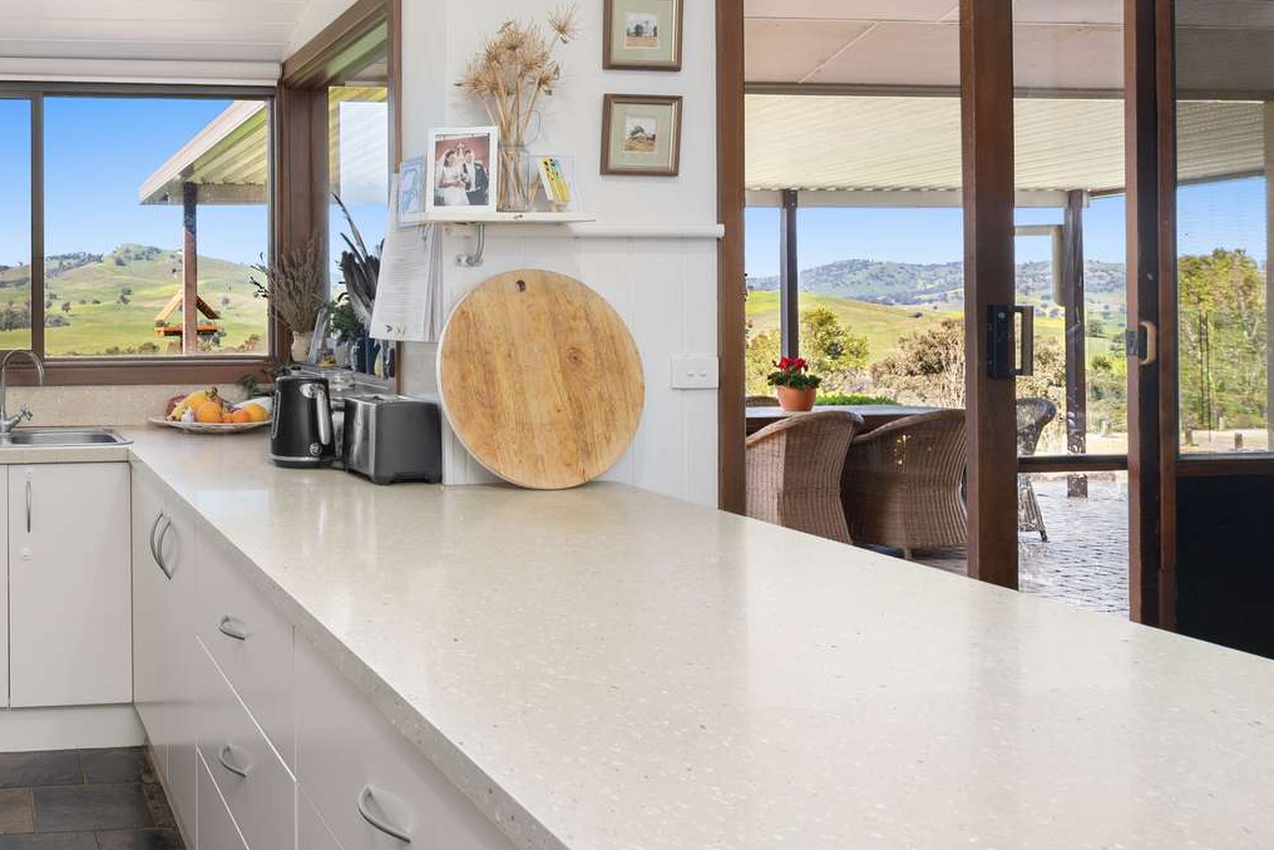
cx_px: 114
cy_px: 302
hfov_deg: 49.4
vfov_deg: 38.6
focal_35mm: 34
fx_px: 1203
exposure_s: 1/30
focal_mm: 18
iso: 400
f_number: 7.1
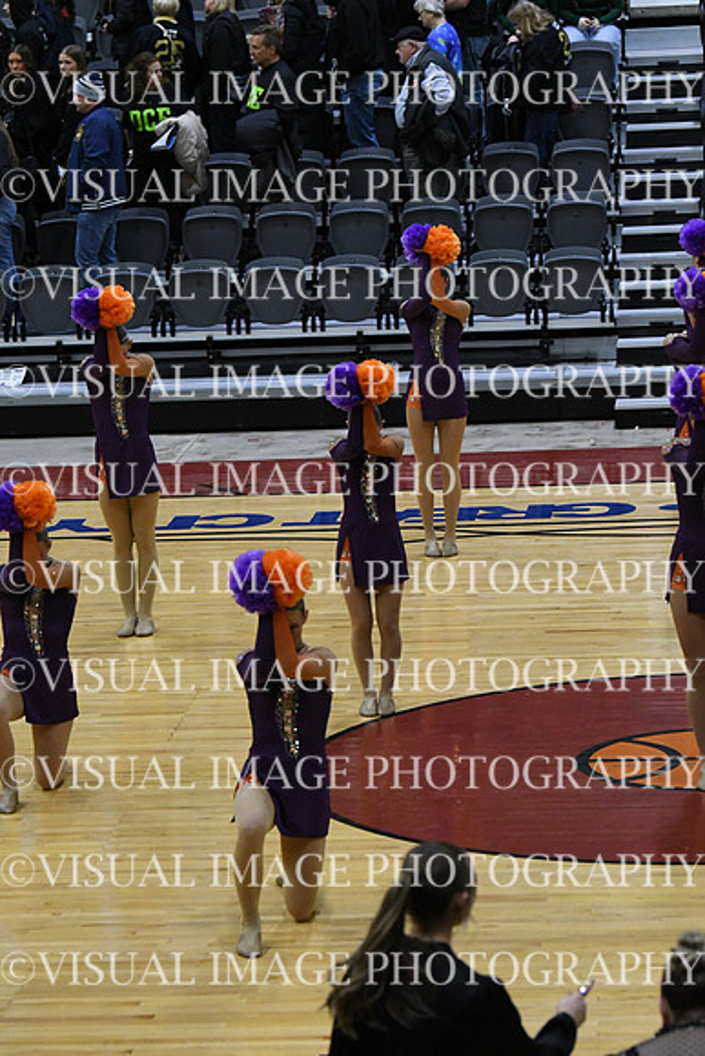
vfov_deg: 14.4
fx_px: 4168
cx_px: 352
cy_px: 528
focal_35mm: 142
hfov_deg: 9.7
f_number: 4
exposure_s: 1/500
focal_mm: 95
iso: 4000
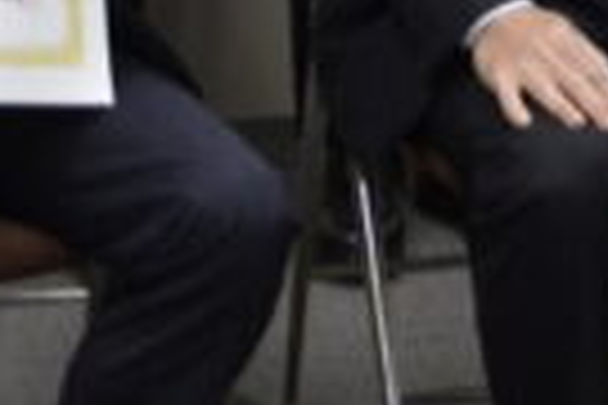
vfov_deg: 7.3
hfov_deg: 12.0
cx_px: 95
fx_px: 2888
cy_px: -729
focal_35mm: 171
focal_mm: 20
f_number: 3.8
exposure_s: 1/60
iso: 400
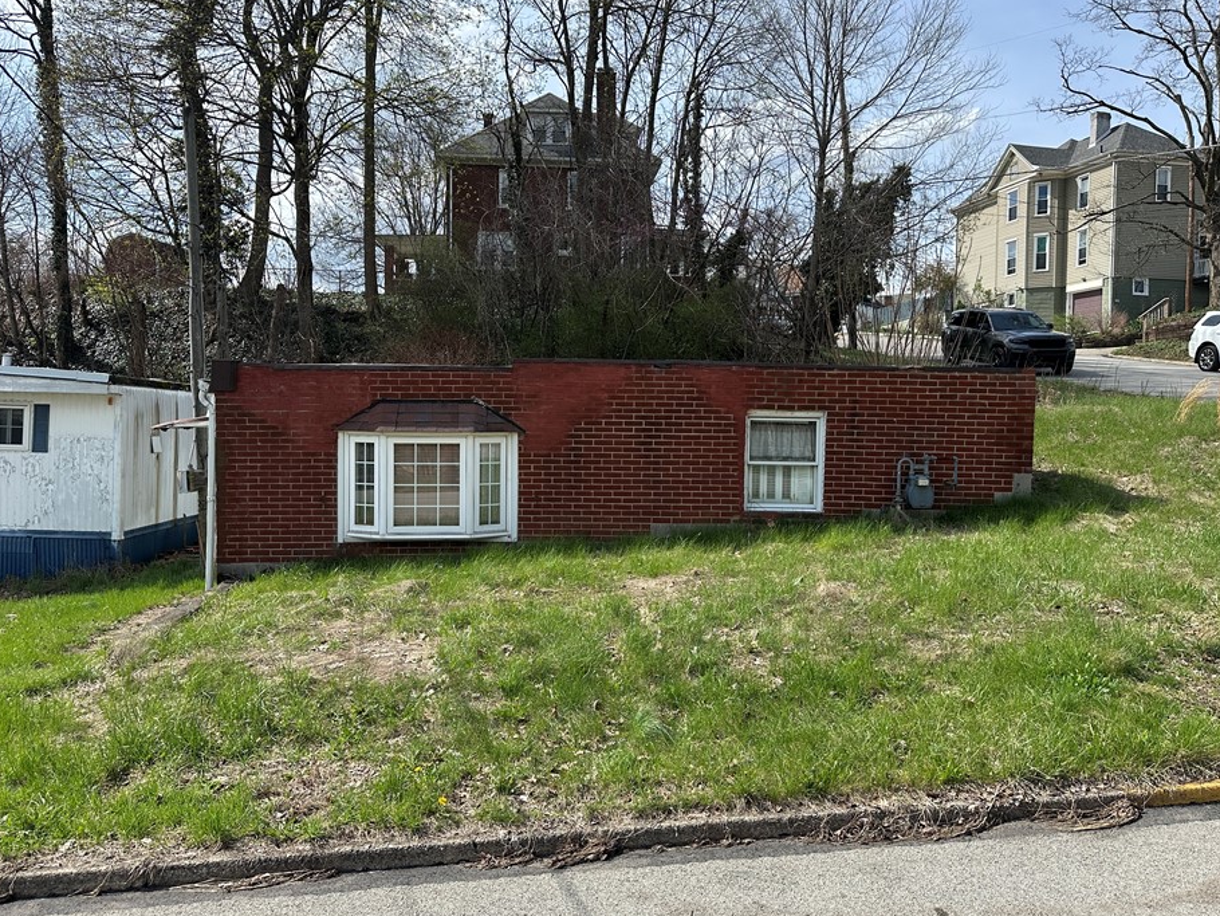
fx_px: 952
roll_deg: -0.6
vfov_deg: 51.4
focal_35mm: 27
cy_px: 440
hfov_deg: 65.3
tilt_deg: -1.4
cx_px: 585
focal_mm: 6.86
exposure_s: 1/3155
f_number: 1.78
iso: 80
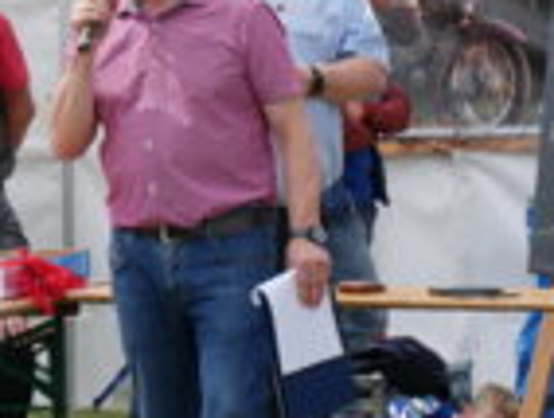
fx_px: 3783
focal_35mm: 236
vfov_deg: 6.3
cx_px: 620
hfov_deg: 8.3
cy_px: 43
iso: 200
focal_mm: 42
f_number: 8
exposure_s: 1/320
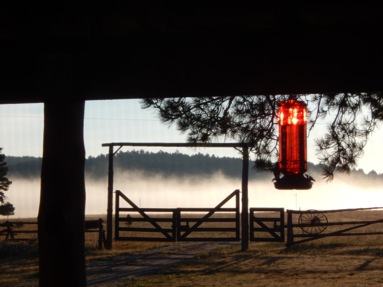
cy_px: 144
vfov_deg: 15.9
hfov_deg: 21.1
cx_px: 192
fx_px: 1029
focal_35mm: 93
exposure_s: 1/800
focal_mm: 16.6
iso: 125
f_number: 4.4
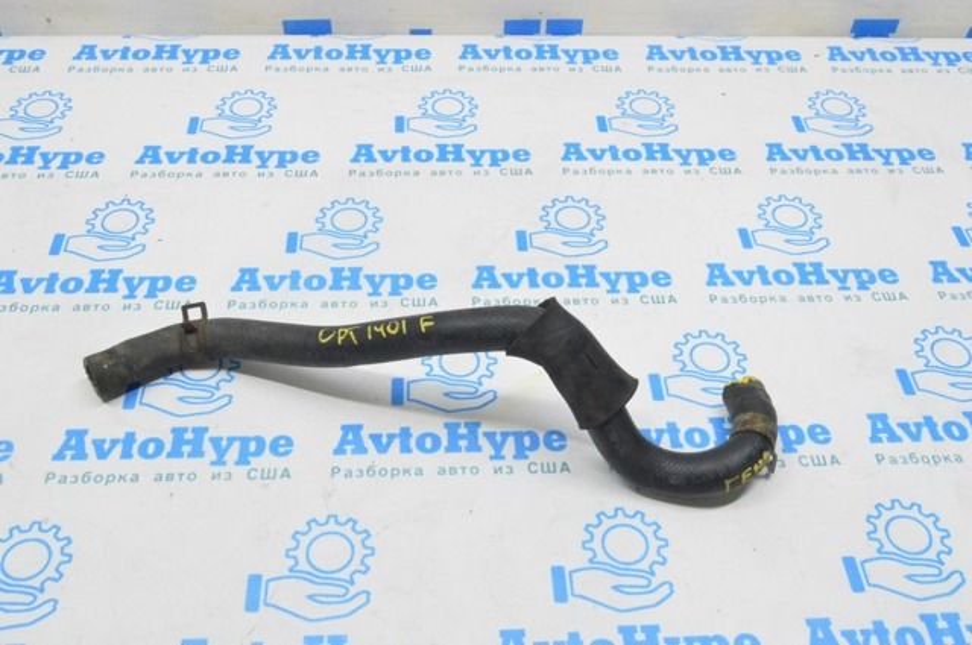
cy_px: 322
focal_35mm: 39
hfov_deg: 49.6
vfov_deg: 34.1
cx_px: 486
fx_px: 1052
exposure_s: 1/20
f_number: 20
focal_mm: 26
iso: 6400
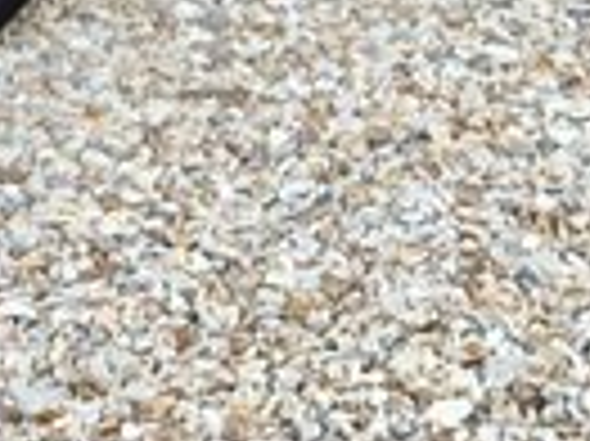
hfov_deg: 6.7
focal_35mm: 294
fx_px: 5006
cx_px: -185
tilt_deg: -9.3
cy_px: -698
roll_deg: +1.1
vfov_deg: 4.9
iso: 100
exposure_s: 1/113
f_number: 1.78
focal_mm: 6.76
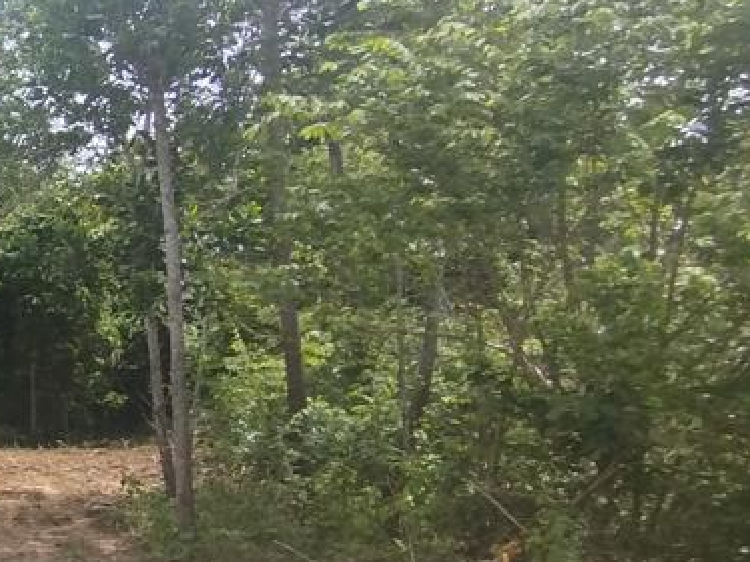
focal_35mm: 46
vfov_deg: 31.1
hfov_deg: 27.6
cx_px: -386
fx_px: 996
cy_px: 393
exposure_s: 1/968
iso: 50
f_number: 2.2
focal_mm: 1.65
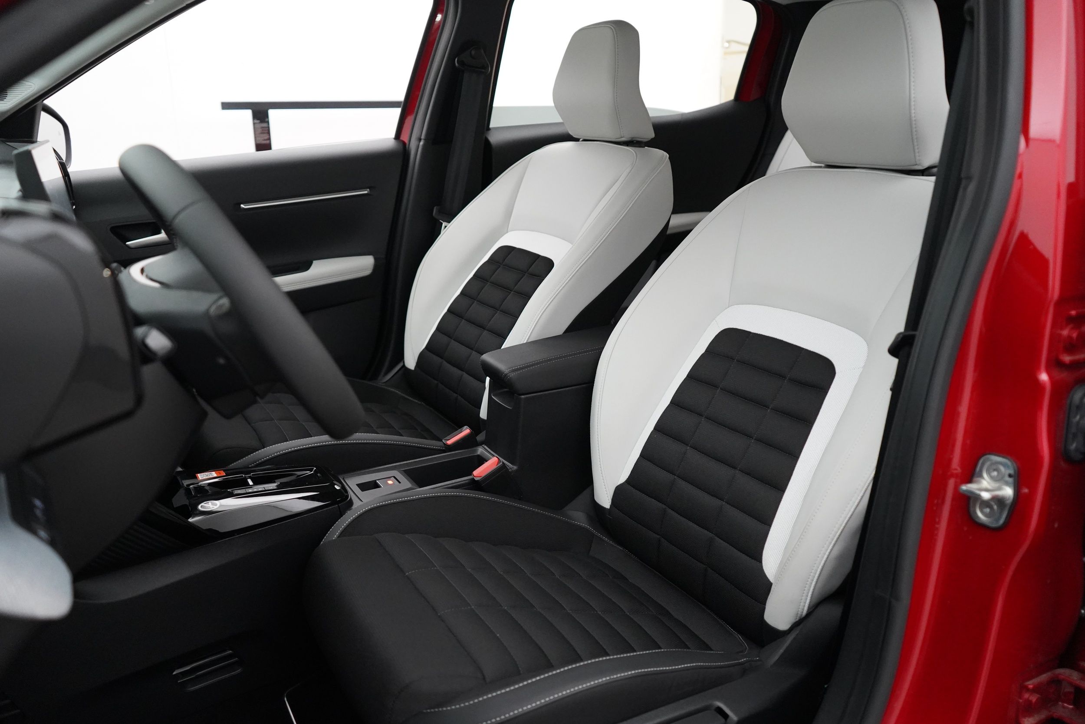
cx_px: 542
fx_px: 844
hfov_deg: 65.5
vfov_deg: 46.4
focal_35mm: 28
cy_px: 362
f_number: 3.5
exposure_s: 1/160
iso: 6400
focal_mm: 28
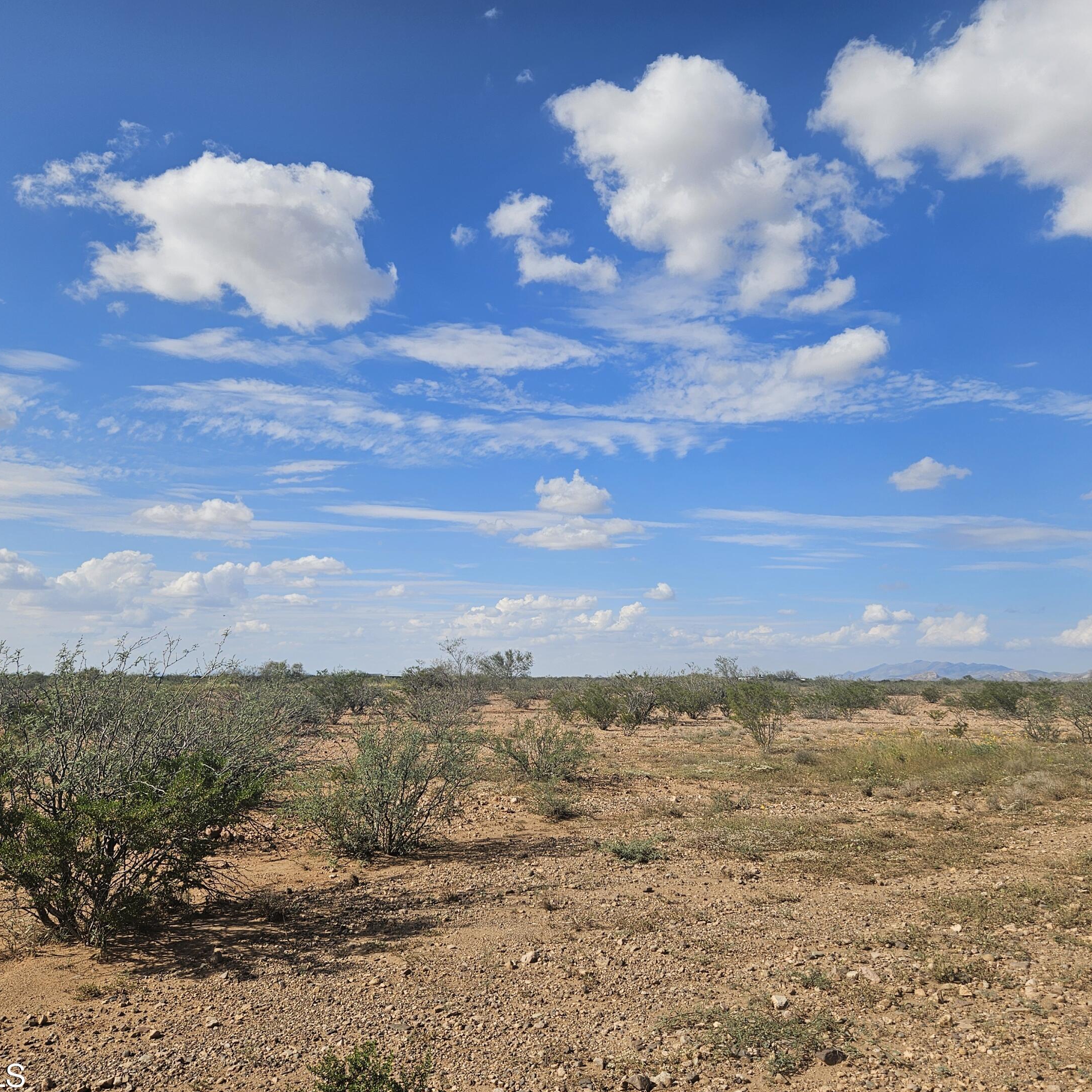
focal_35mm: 28
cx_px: 588
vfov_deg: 57.3
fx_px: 999
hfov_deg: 57.2
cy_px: 564
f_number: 1.8
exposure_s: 1/3211
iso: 25
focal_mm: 5.4
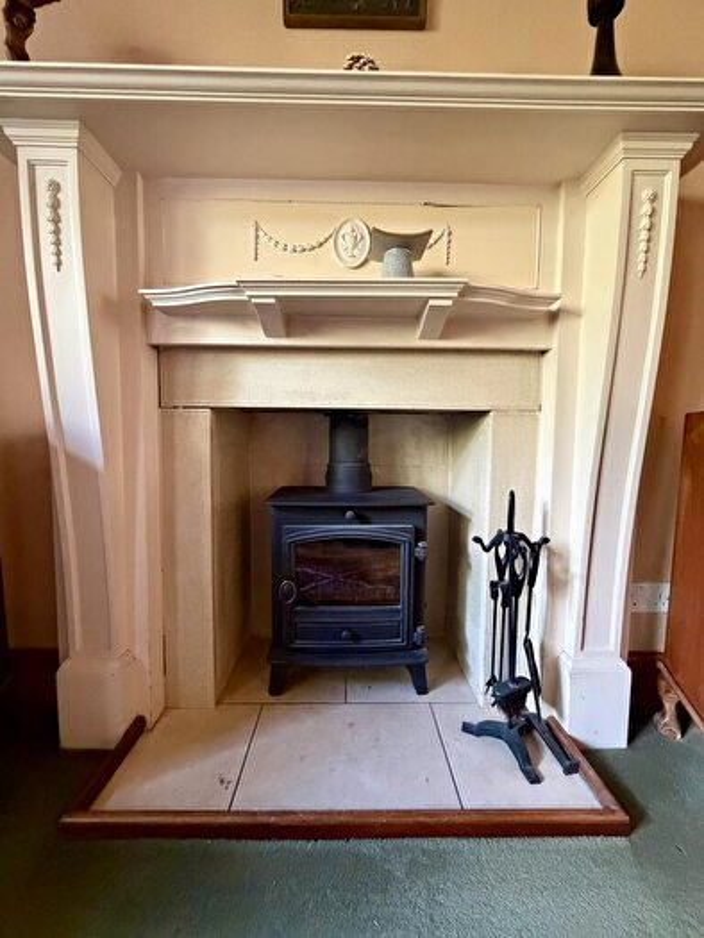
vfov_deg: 102.1
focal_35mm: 14
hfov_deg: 85.7
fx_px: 379
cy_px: 469
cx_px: 352
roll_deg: -0.8
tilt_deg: -3.9
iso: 800
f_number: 2.2
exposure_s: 1/60
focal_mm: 2.22
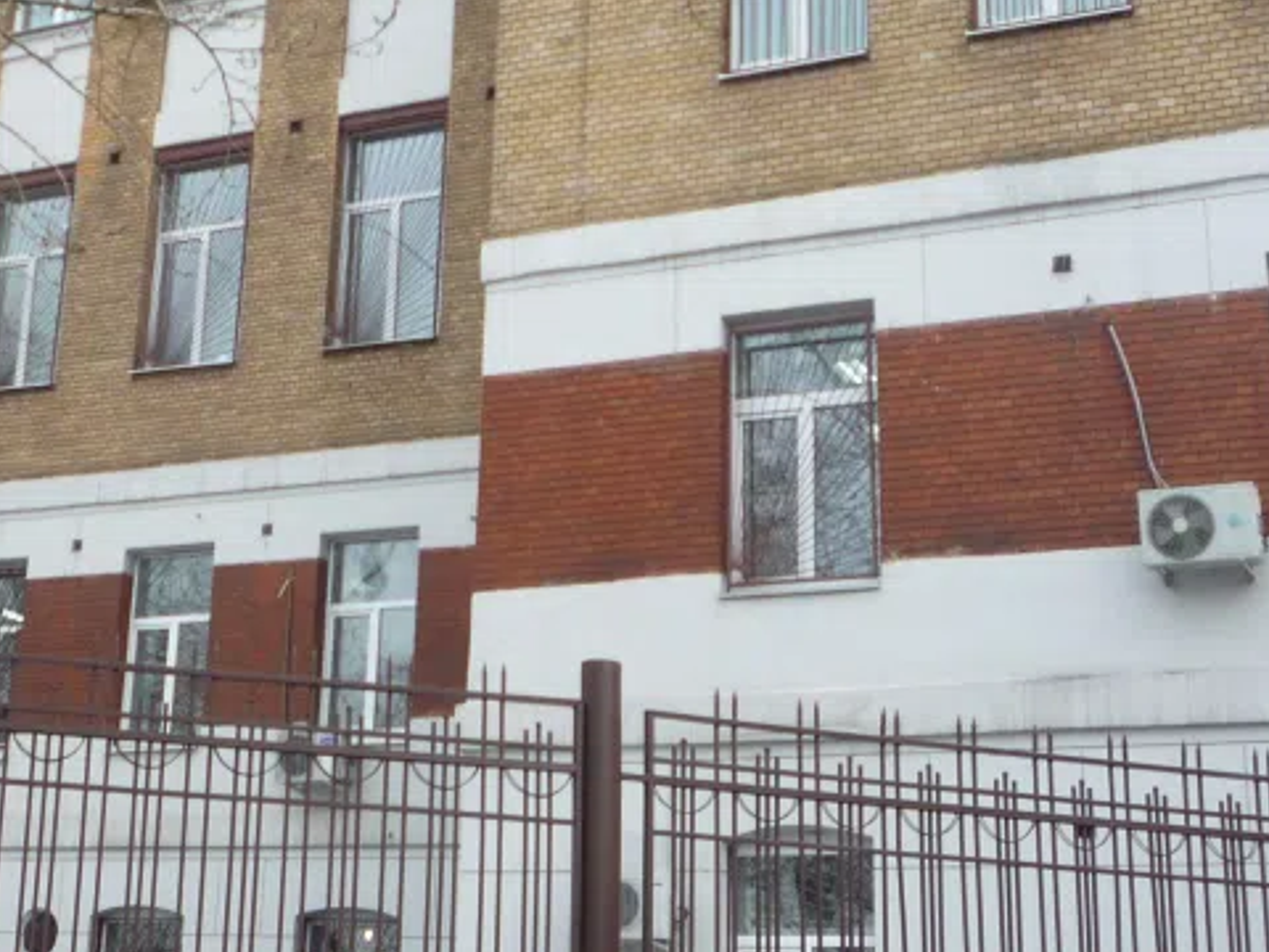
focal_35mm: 64
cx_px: 391
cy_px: 291
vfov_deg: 22.8
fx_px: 2346
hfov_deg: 30.0
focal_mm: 5.2
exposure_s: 1/100
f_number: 3.3
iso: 100
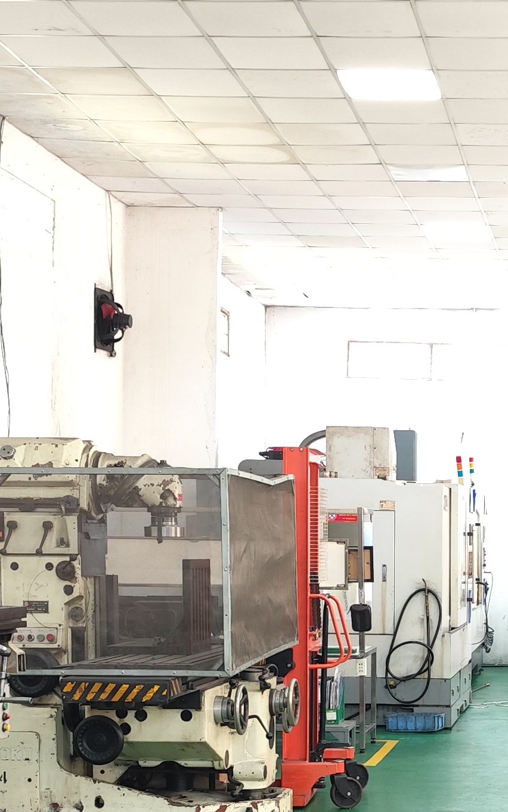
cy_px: 677
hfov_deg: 17.3
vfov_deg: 27.5
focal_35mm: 73
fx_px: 1617
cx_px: 546
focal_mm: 6.14
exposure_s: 1/50
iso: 640
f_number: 1.65
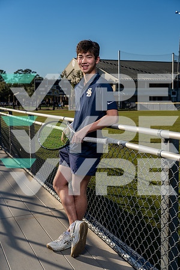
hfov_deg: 32.6
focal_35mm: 41
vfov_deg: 47.4
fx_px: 307
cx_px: 90
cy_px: 135
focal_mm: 41
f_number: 4.5
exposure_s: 1/1600
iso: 100
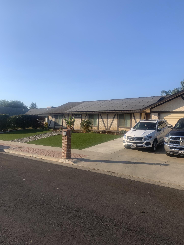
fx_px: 184
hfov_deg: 53.1
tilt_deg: +2.8
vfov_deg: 67.3
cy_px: 122
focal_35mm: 26
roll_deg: -1.5
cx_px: 92
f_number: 1.8
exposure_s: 1/1748
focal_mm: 4.25
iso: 25
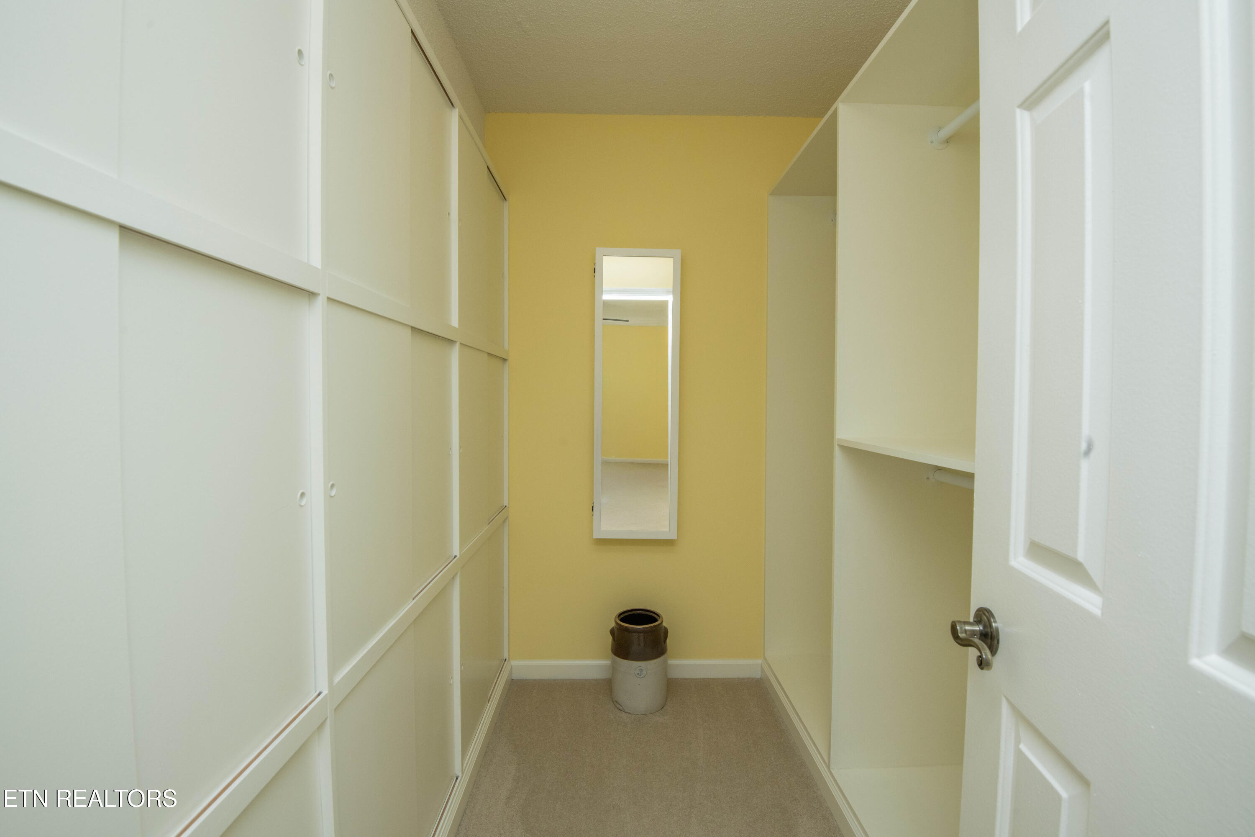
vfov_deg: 73.7
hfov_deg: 96.7
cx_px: 628
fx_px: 558
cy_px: 418
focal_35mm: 16
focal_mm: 16
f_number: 10
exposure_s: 1/250
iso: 500
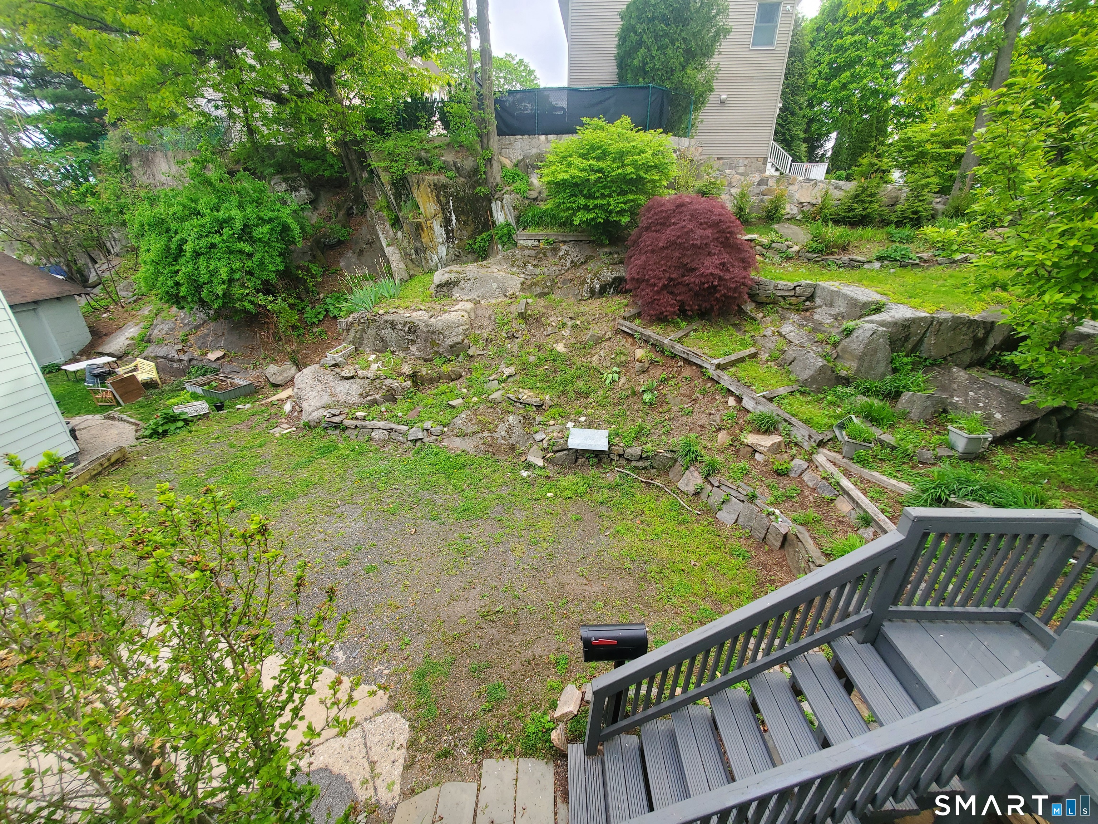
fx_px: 412
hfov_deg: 106.2
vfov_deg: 89.9
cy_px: 412
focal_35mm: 13
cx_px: 549
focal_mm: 1.8
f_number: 2.2
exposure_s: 1/120
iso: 50
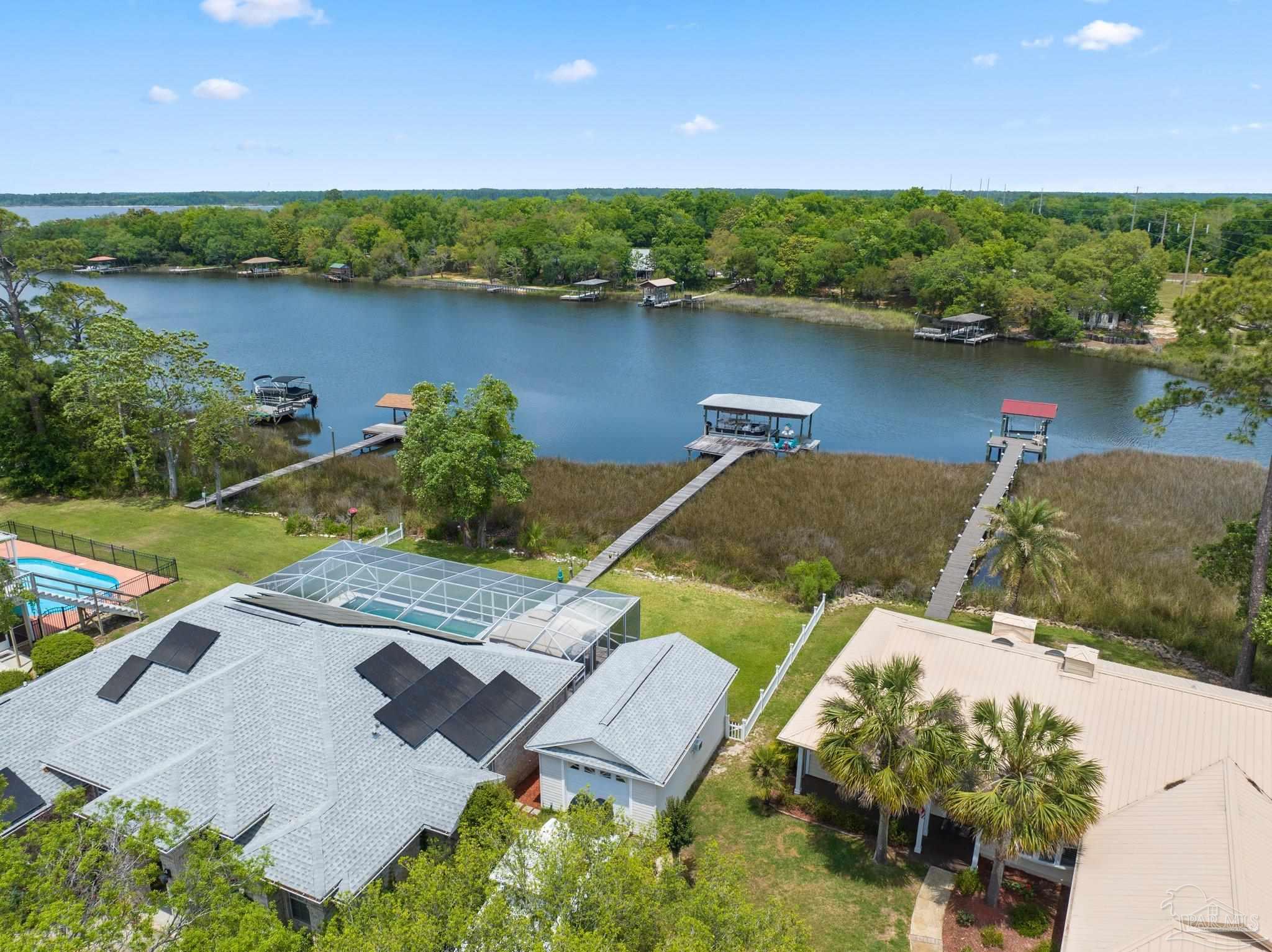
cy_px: 476
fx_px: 881
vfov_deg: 56.8
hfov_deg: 71.6
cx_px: 636
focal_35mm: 24
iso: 100
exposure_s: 1/1250
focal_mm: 12.29
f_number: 2.8
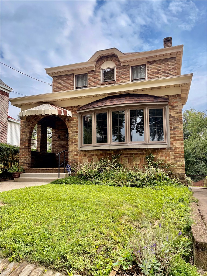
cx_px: 104
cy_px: 138
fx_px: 207
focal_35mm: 26
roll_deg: +1.7
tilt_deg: +7.3
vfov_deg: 67.3
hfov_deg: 53.1
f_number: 1.6
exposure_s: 1/2364
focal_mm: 5.96
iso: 64
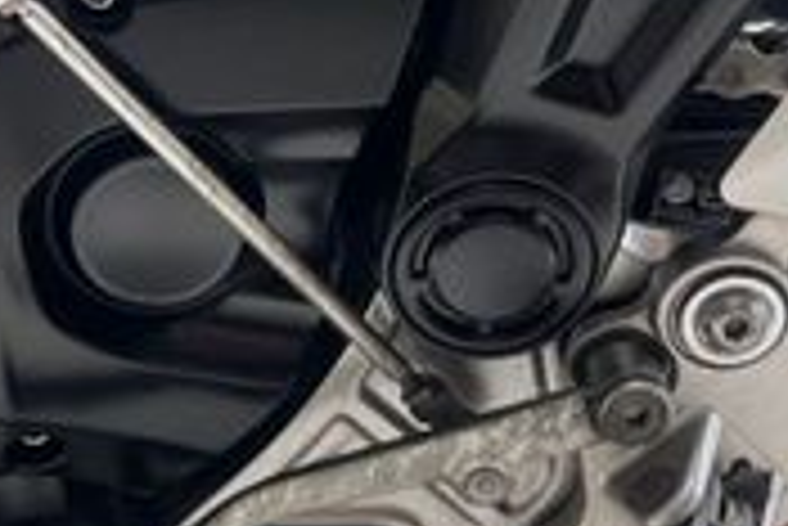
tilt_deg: -15.9
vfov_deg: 13.8
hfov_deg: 20.0
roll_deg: +1.9
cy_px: 162
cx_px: 0
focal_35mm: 99
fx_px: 2169
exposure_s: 1/121
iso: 100
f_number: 1.6
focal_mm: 5.1
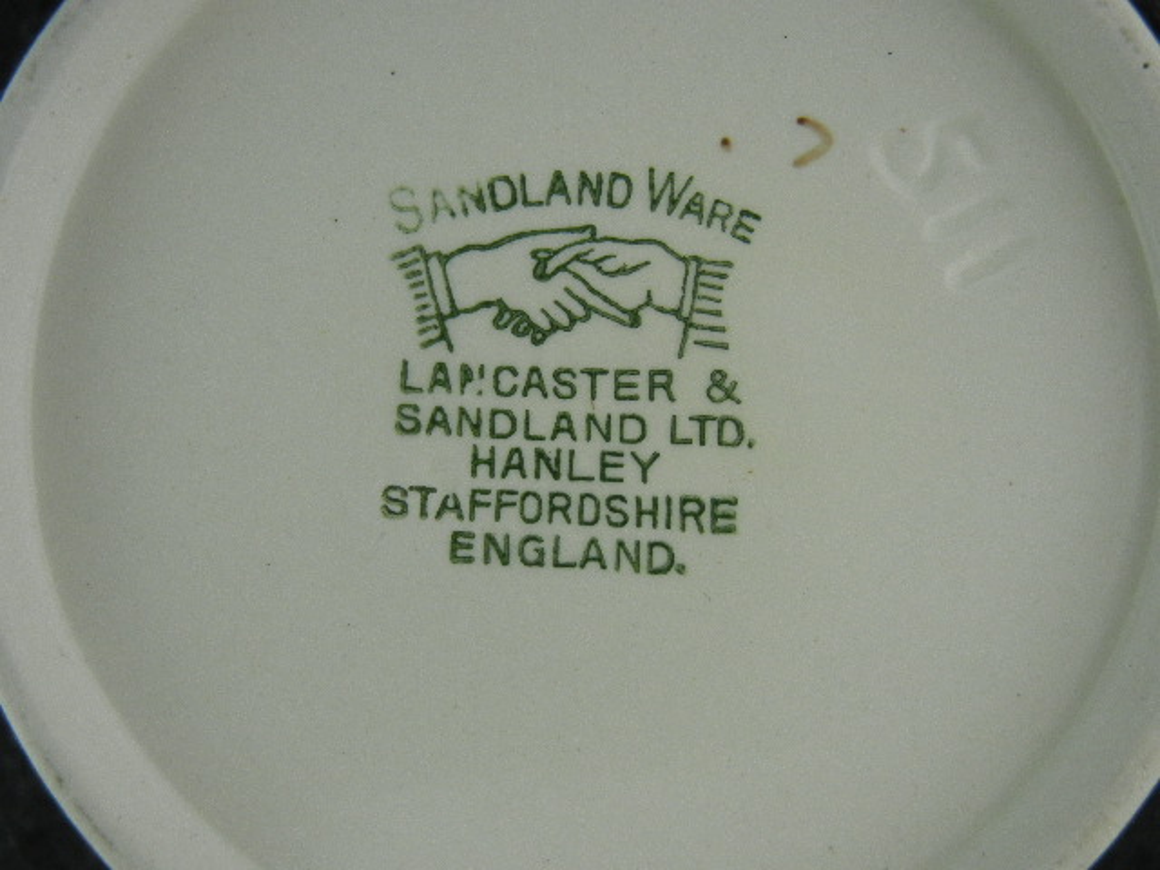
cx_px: 580
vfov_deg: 24.8
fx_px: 1977
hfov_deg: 32.7
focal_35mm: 59
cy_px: 435
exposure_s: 1/26.2
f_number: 4
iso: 400
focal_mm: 10.6
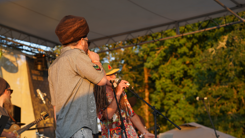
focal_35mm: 81
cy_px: 90
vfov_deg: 14.9
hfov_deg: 26.2
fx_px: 526
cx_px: 127
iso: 200
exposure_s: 1/160
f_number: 4
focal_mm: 69
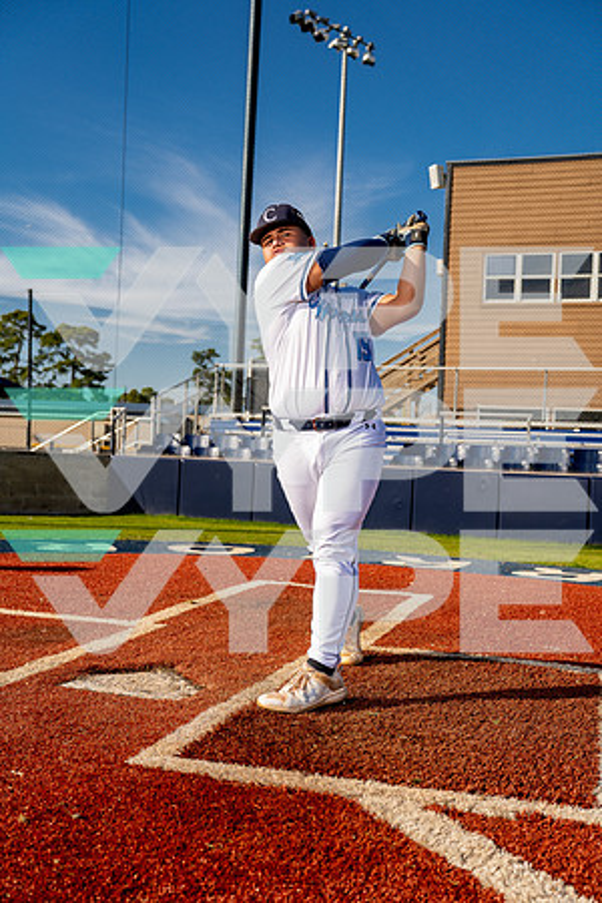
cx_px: 301
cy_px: 452
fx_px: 978
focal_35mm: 39
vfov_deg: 49.6
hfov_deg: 34.2
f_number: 4
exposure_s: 1/1250
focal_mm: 39
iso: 100
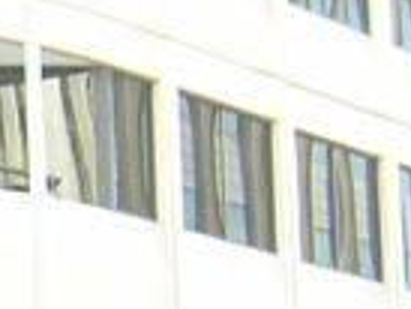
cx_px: -318
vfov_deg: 7.1
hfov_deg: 9.0
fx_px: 2496
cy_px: 270
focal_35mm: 210
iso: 100
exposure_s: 1/18.9
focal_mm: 4.7
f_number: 5.2
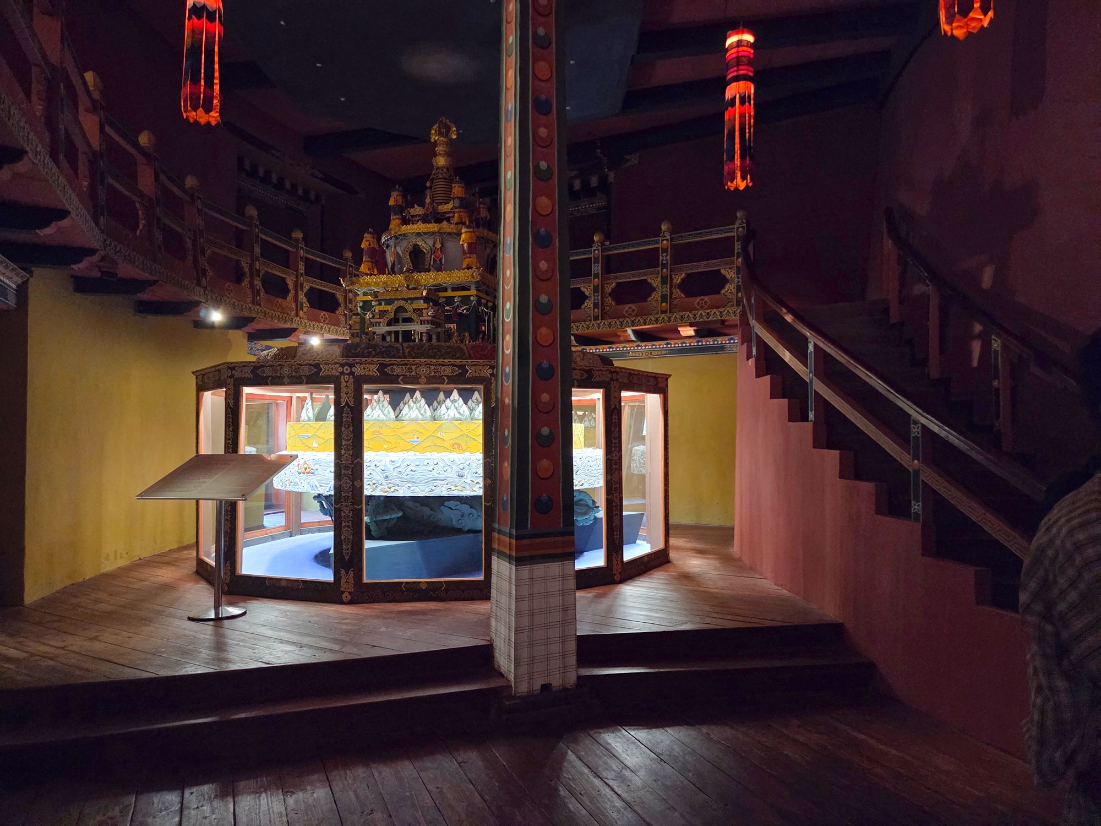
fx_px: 732
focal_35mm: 23
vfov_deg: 58.9
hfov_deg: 73.9
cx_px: 550
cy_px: 413
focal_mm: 5.4
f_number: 1.8
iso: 1000
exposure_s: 1/120
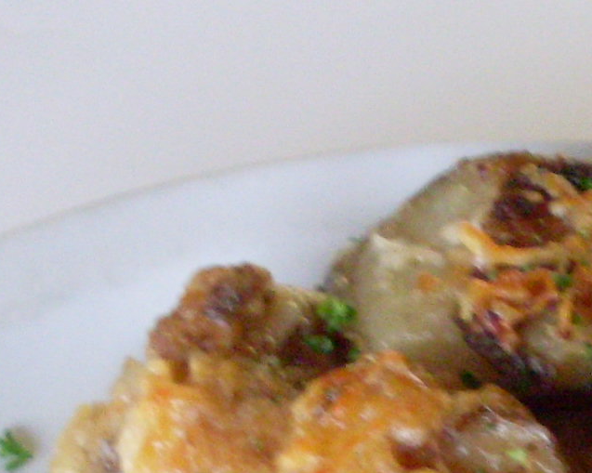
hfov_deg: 12.5
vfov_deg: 9.7
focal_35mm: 151
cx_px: 674
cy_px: 866
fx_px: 2644
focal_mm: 6.3
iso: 200
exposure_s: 1/20
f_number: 2.8
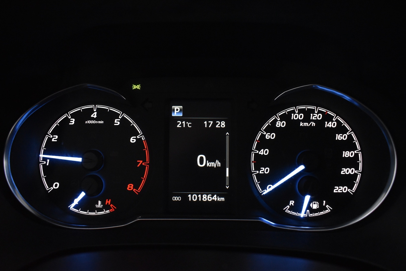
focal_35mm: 27
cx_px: 203
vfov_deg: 47.9
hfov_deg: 67.4
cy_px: 136
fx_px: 305
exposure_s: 1/60
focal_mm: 18
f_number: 4
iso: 3200
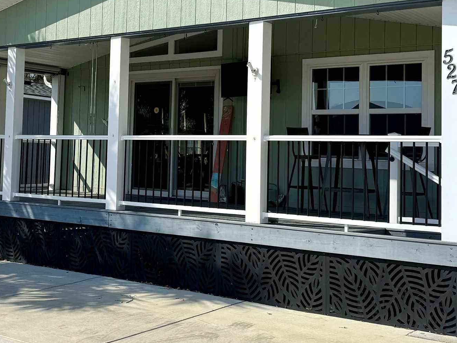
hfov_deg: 33.5
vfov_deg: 25.9
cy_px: 107
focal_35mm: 56
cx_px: 102
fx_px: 739
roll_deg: -1.8
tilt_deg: +4.2
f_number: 1.78
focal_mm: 6.76
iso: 80
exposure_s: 1/6711
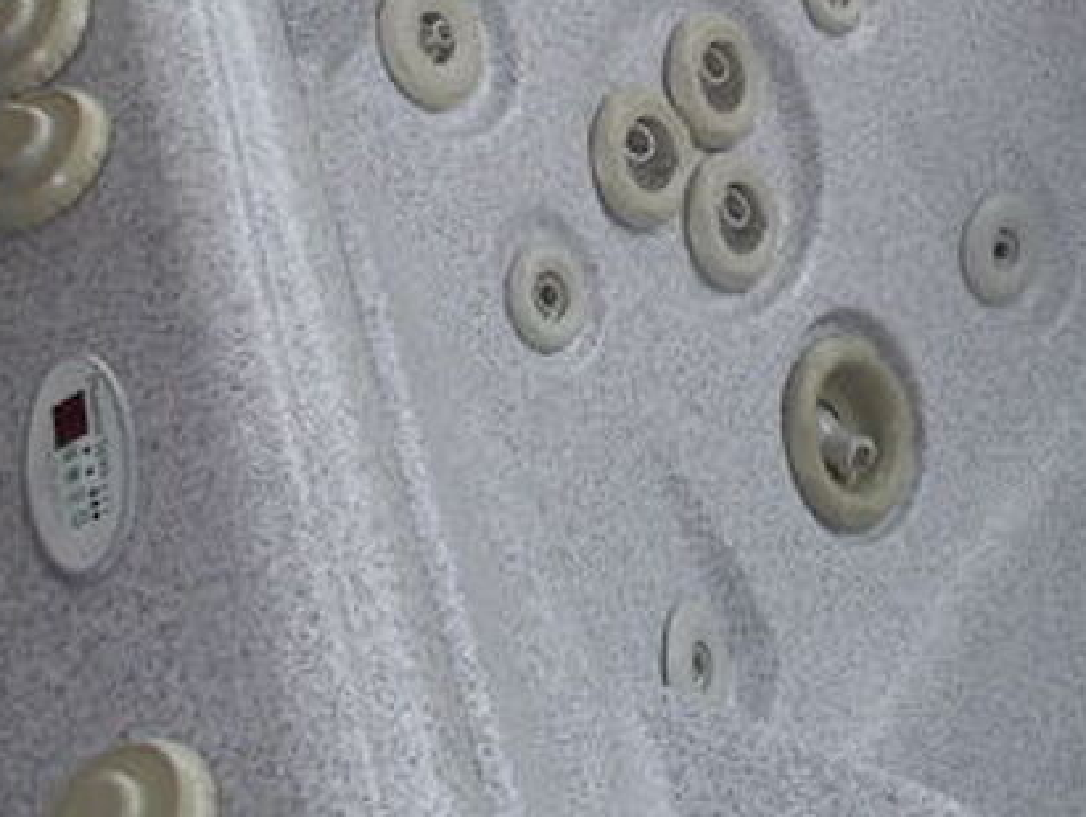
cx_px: 869
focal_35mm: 90
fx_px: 2826
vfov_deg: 16.0
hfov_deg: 21.5
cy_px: -87
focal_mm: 7.8
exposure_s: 1/160
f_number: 3.2
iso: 80
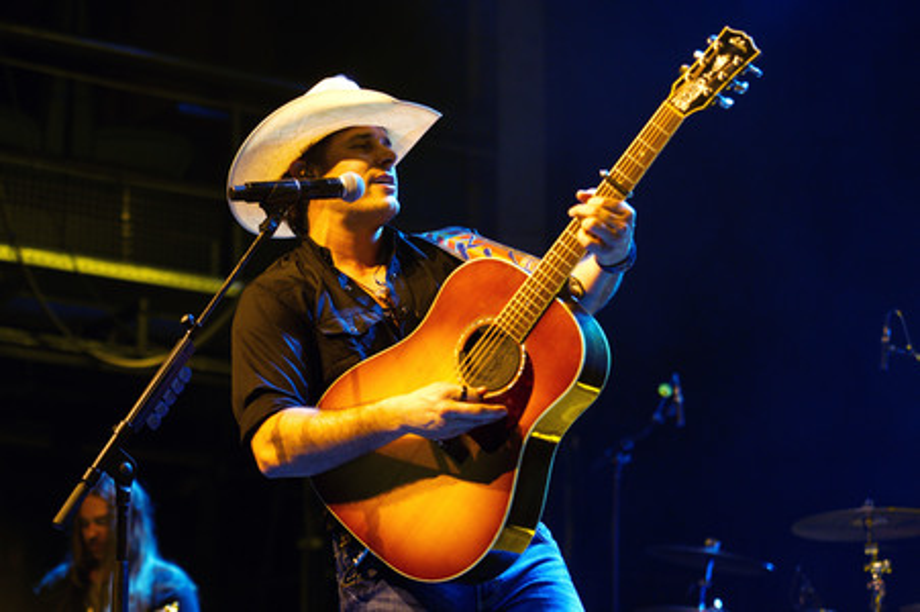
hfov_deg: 28.9
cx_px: 460
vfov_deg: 19.4
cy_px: 306
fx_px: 1788
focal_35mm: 70
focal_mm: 70
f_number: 2.8
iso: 1600
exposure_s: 1/100
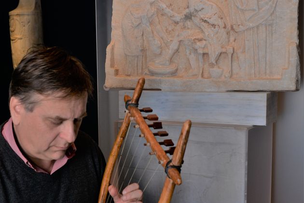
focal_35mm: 38
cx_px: 152
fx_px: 321
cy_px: 102
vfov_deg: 35.1
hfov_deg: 50.7
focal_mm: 38
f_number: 7.1
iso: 800
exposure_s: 1/100
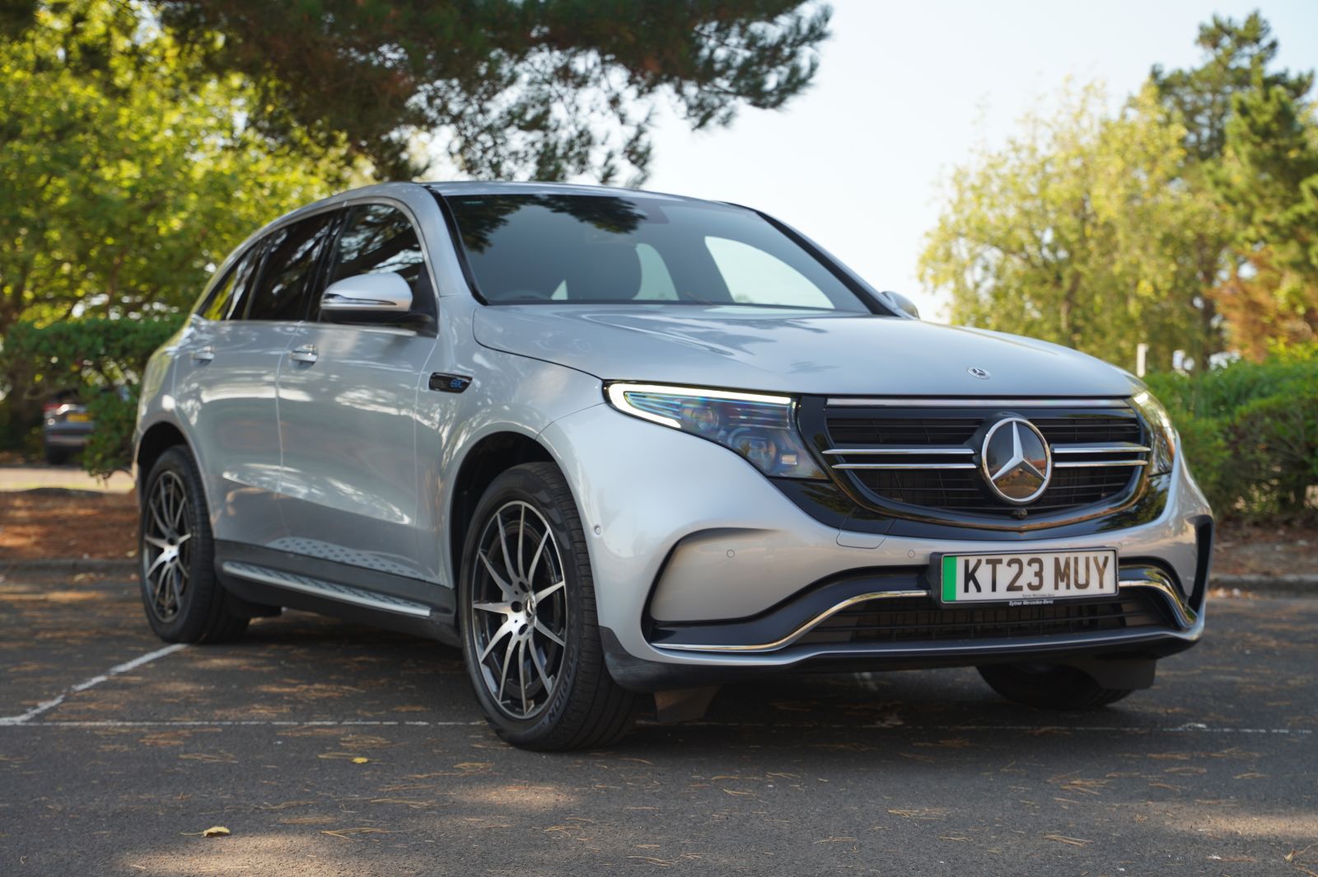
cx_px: 659
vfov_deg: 22.9
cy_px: 438
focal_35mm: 59
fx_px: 2166
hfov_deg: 33.9
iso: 100
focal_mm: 59.2
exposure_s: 1/80
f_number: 4.5
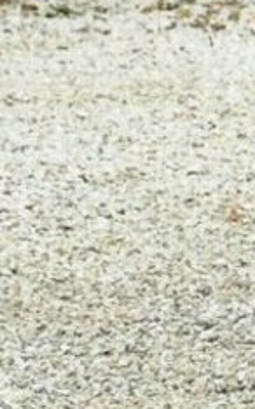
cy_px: -82
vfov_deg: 6.6
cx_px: 992
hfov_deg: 3.9
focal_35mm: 314
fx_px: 3496
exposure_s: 1/250
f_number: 5
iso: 400
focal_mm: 40
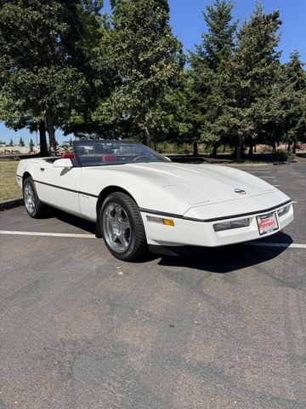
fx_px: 283
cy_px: 204
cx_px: 153
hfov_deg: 56.8
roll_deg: +2.3
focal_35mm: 24
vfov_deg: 71.6
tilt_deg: -9.9
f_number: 1.78
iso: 80
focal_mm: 6.76
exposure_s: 1/6410
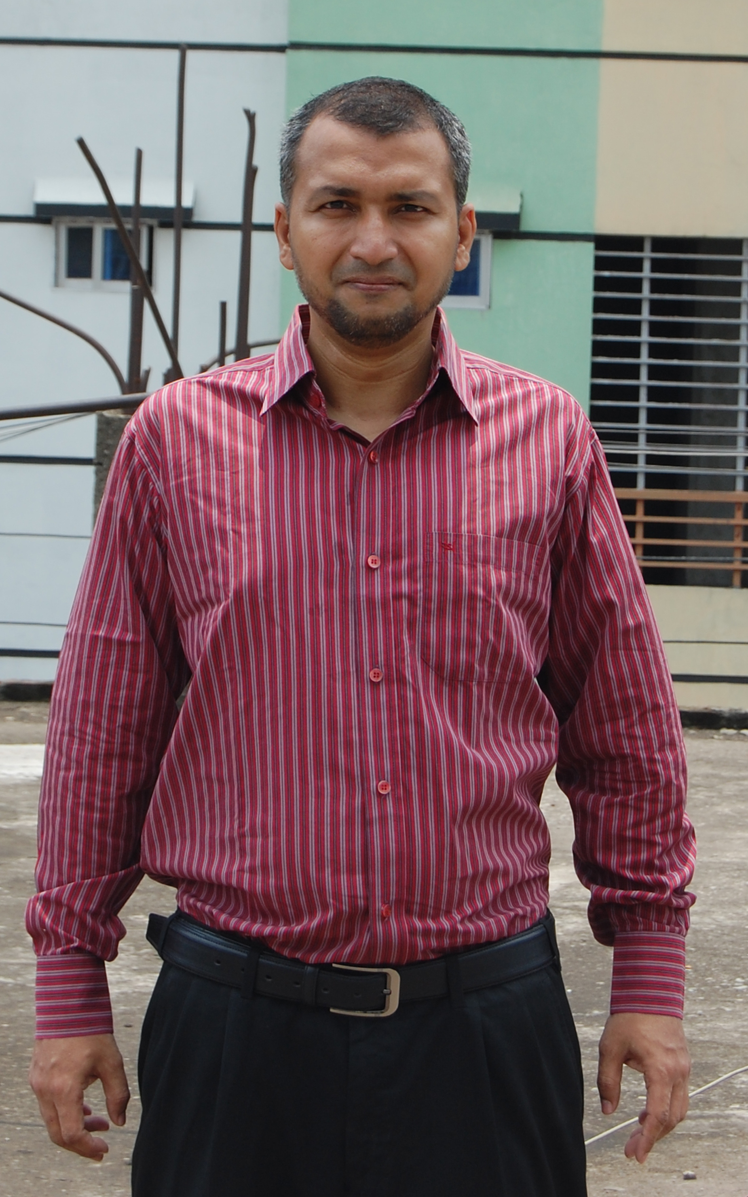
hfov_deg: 22.0
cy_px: 602
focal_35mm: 59
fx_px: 1924
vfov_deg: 34.5
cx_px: 364
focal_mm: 38
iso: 200
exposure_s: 1/200
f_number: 7.1
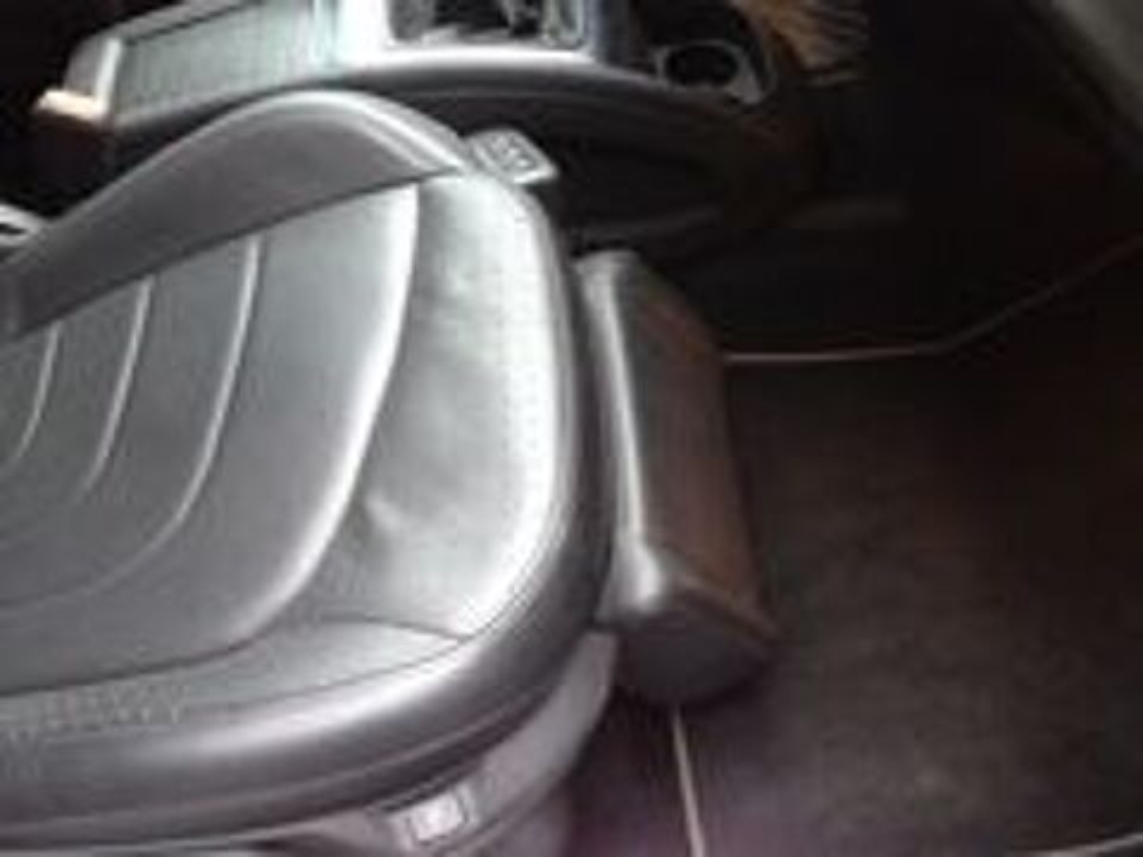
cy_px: 428
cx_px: 572
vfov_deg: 40.7
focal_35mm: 35
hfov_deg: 52.6
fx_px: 1156
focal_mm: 4.28
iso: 500
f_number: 2.4
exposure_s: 1/15
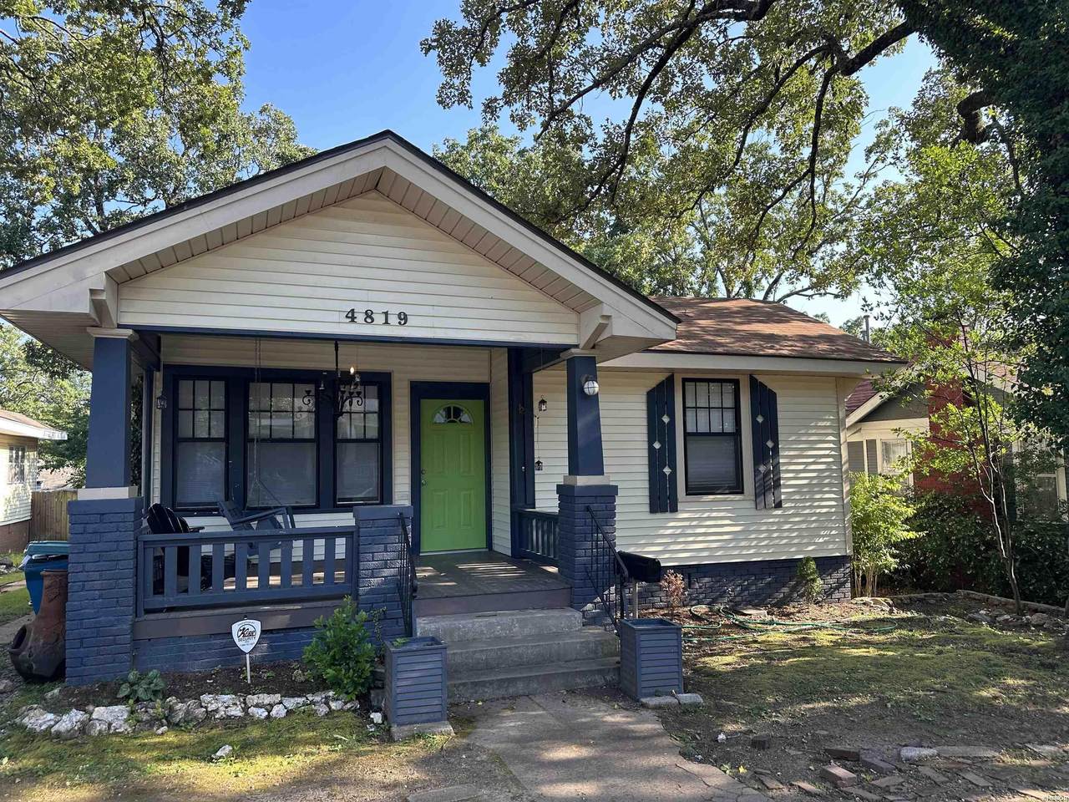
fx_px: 741
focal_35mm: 24
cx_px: 534
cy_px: 401
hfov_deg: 71.6
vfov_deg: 56.8
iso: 80
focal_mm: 6.86
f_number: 1.78
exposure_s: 1/615
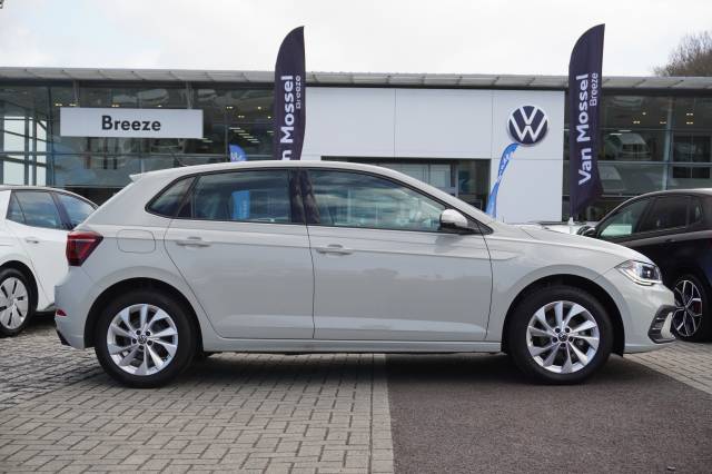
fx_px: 919
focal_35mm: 46
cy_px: 237
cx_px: 356
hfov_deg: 42.3
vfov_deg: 28.9
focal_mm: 31
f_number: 5.6
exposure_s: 1/100
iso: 100
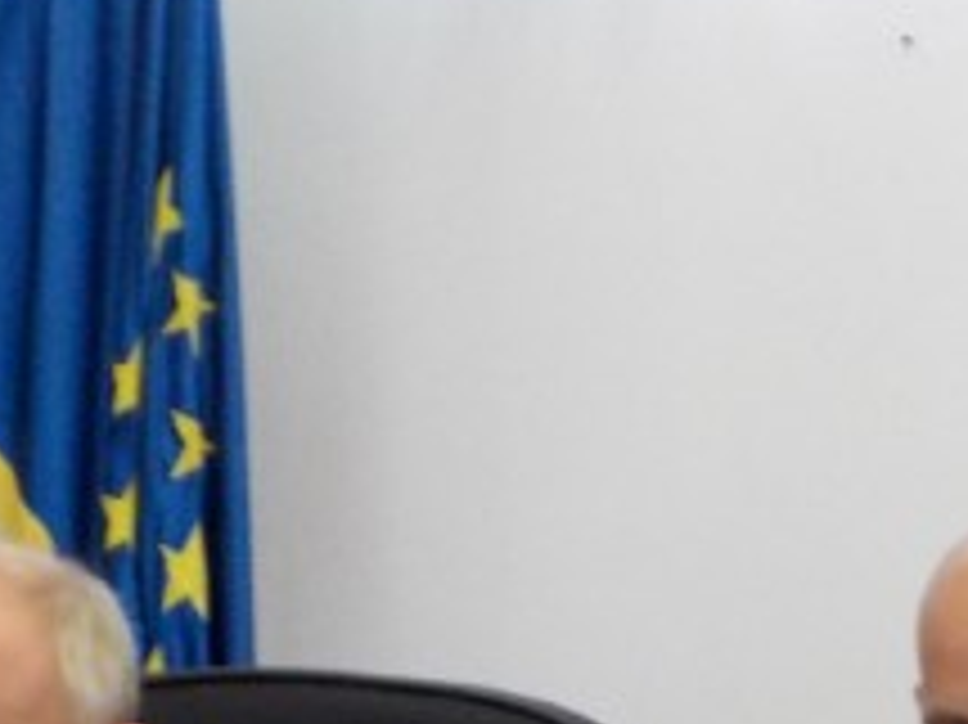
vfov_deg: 8.3
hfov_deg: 11.1
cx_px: 1166
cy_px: 994
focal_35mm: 175
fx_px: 4891
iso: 400
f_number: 4.2
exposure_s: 1/30
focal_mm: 6.4
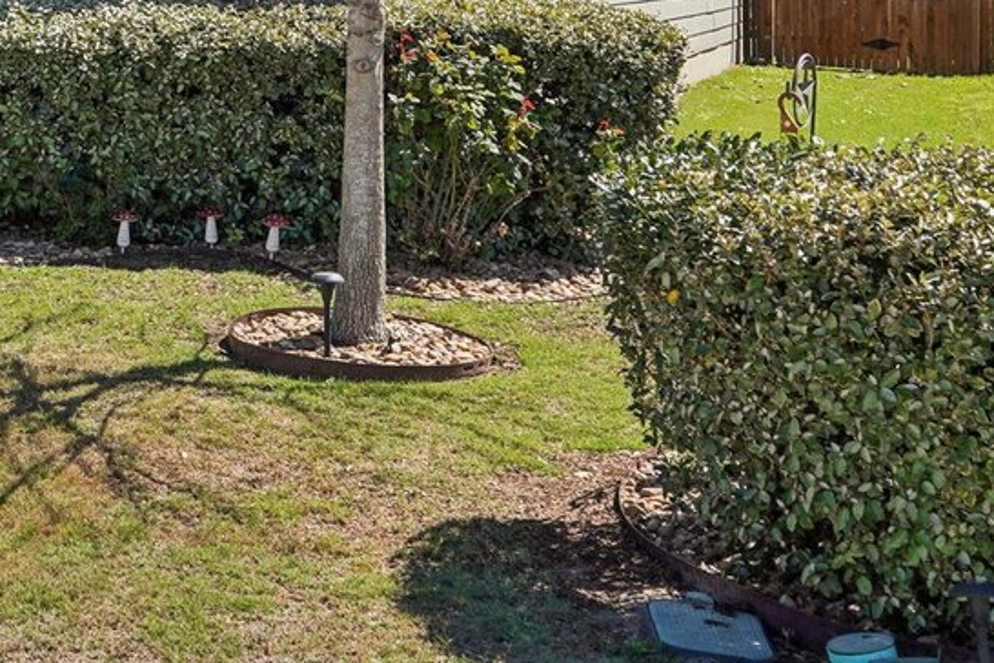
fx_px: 2623
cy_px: -224
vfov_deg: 13.8
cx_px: -224
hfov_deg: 20.0
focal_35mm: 95
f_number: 8
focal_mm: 32
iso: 100
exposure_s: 1/250
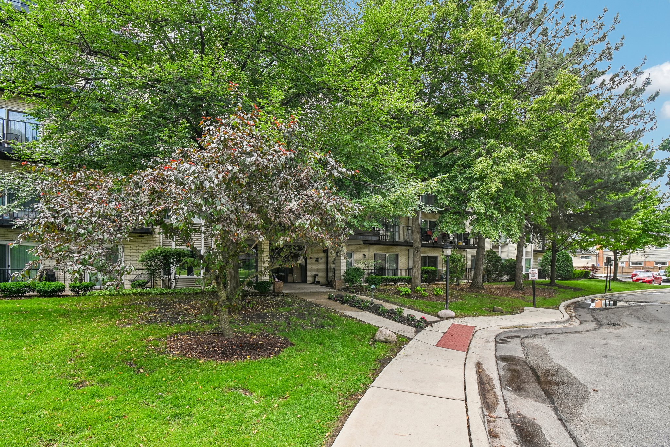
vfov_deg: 77.3
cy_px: 224
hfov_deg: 100.4
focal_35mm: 15
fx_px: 279
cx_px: 335
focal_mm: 10
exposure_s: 1/50
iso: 100
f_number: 8
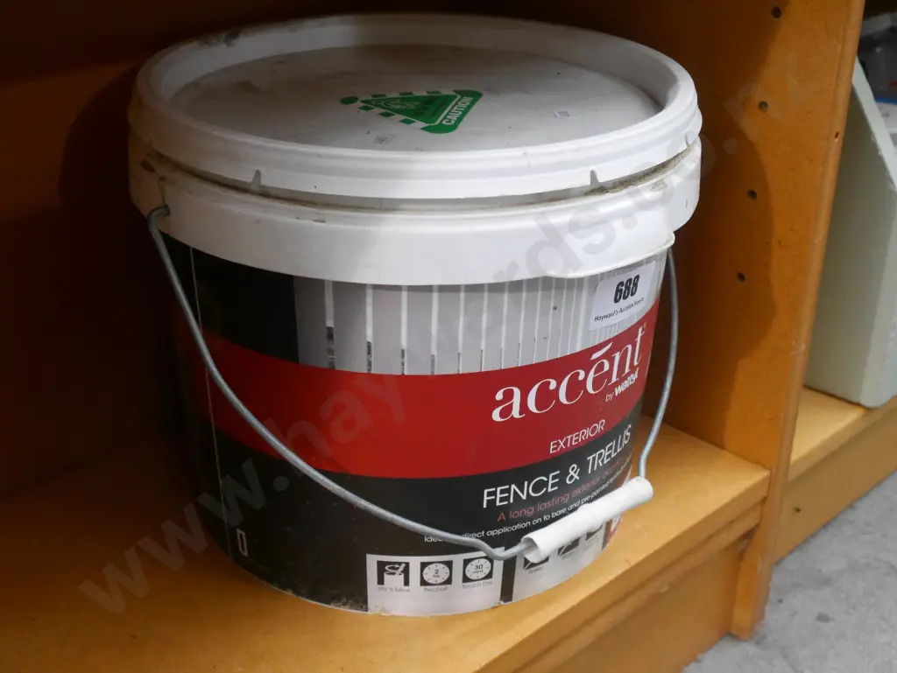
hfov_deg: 38.2
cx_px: 448
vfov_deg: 29.1
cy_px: 336
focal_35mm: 50
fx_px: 1296
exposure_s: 1/20
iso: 3200
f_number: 5.1
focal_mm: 25
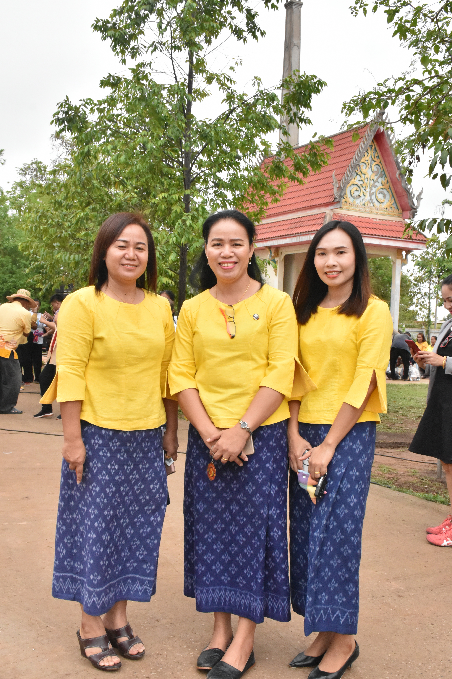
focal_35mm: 38
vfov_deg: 50.7
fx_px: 716
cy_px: 355
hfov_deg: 35.1
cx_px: 224
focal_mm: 24
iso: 2500
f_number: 13
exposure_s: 1/640
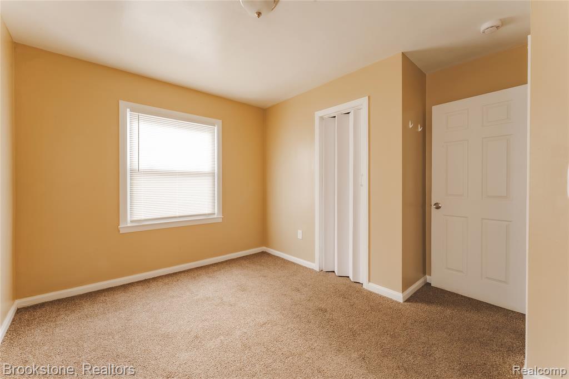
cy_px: 190
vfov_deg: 81.2
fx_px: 221
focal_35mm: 14
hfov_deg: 104.3
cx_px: 284
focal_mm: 14
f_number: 18
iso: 250
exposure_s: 1/3
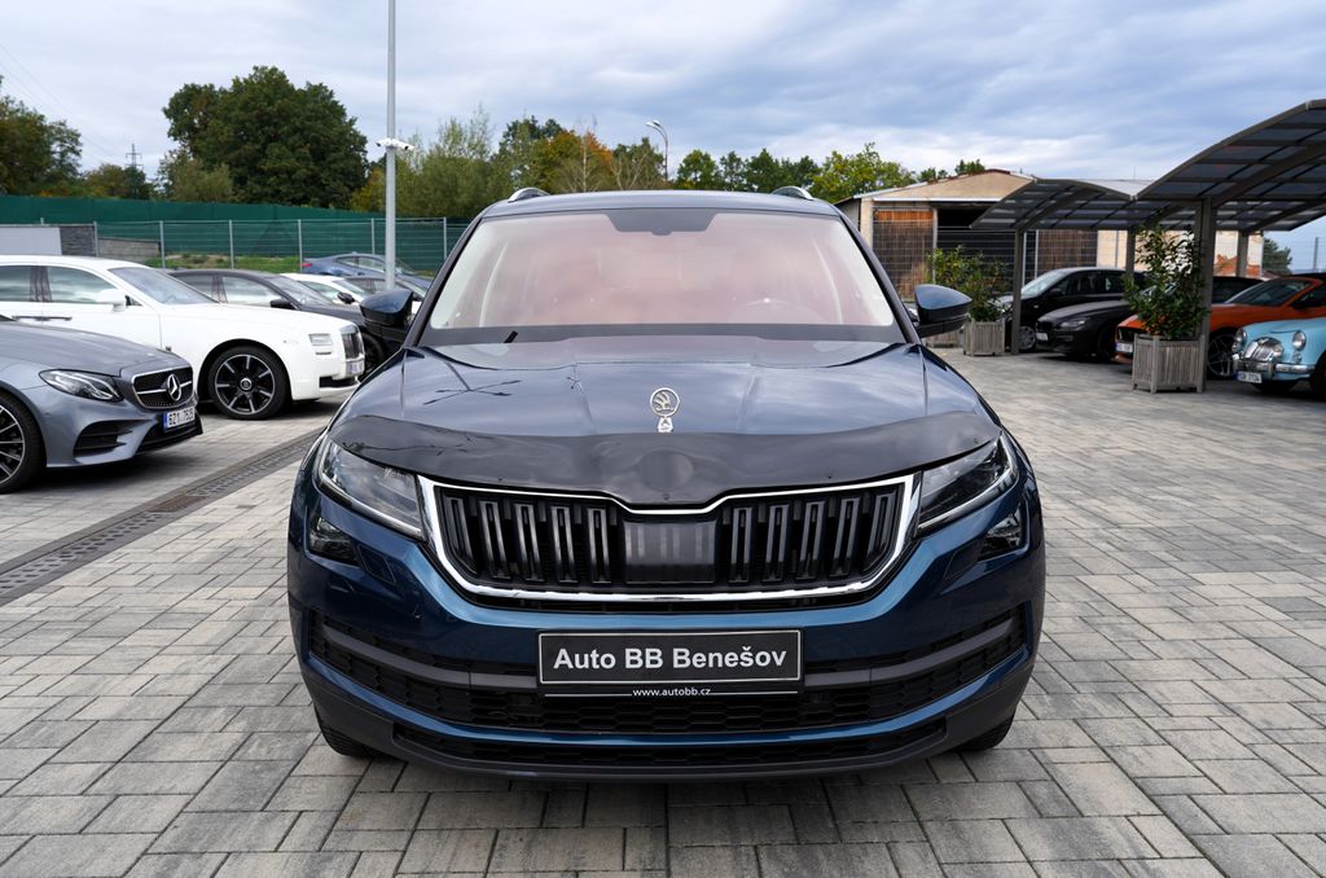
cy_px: 439
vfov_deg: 46.2
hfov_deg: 65.6
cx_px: 663
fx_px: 1029
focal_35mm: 28
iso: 100
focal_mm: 28
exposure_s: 1/160
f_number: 6.3
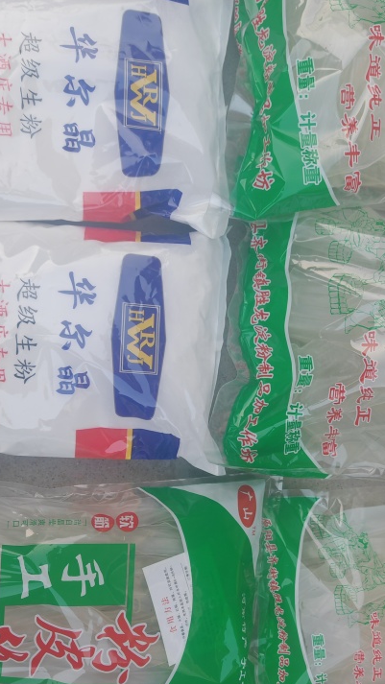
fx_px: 799
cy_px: 403
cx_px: 235
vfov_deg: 46.2
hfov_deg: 27.0
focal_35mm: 44
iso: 80
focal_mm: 7.62
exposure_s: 1/110
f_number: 1.6
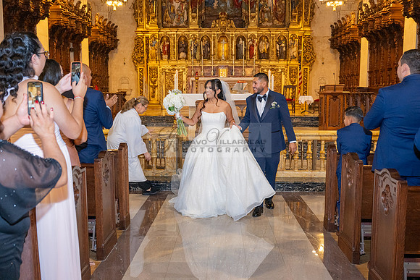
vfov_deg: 36.9
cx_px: 210
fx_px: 420
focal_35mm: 36
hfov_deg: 53.1
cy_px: 140
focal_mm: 36
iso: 2000
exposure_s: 1/200
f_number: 3.5
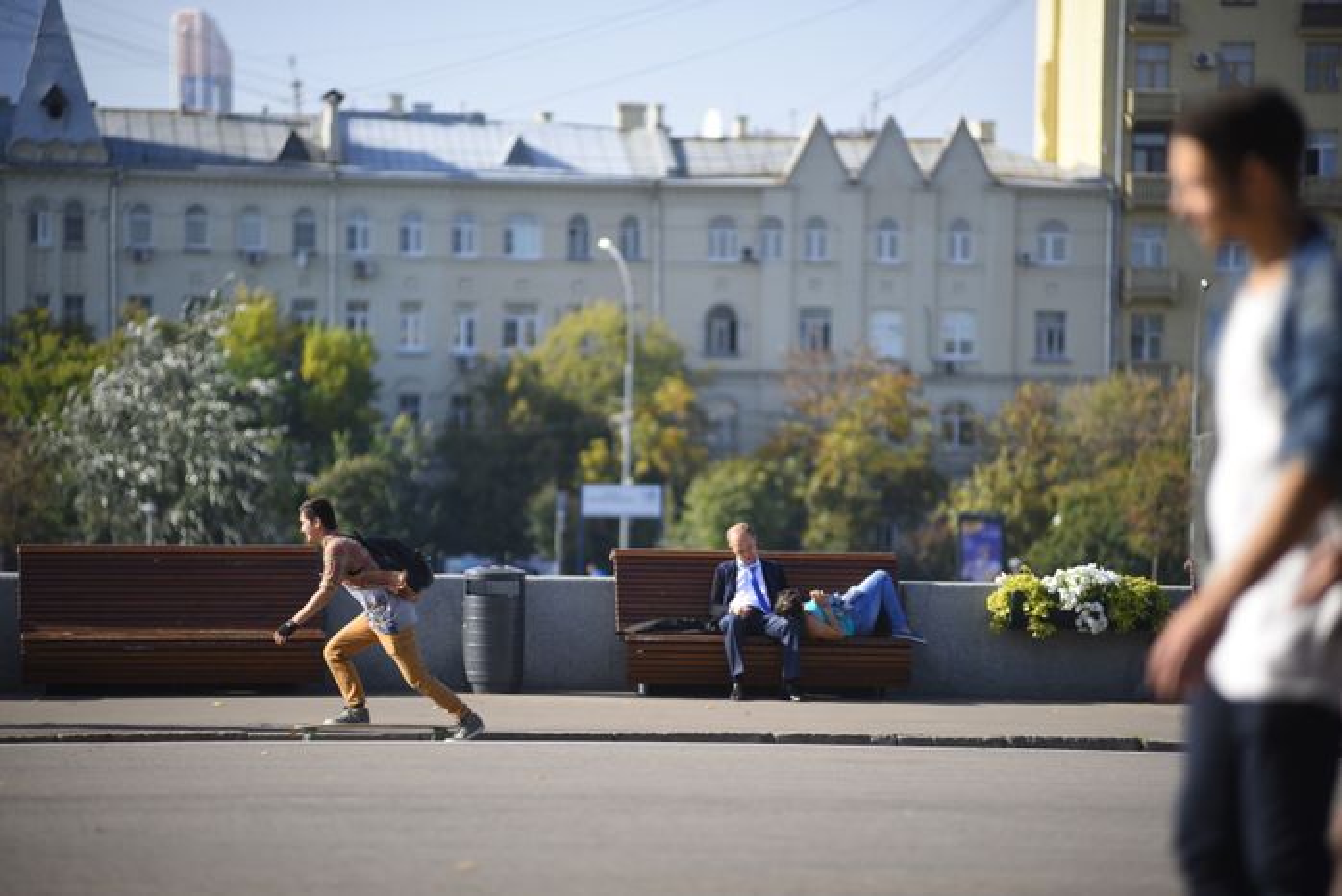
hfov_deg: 11.1
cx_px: 671
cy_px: 448
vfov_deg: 7.4
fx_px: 6899
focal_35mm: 185
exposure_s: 1/2000
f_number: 2.8
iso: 200
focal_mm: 185
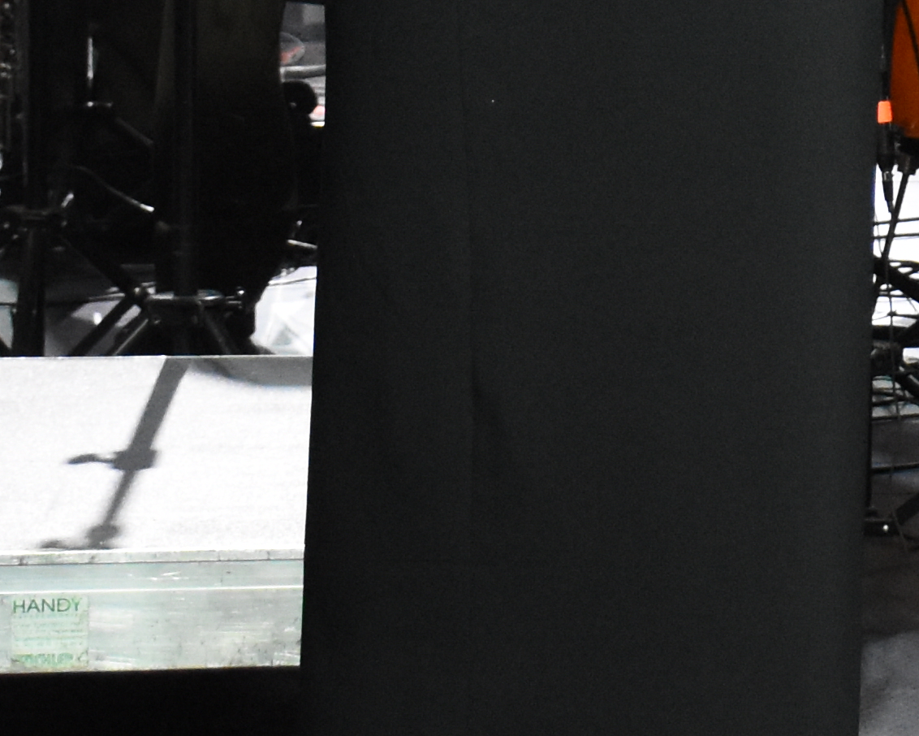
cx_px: 1331
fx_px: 5277
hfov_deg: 9.7
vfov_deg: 7.8
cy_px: -427
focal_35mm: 194
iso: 2500
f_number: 3.8
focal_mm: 26
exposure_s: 1/640
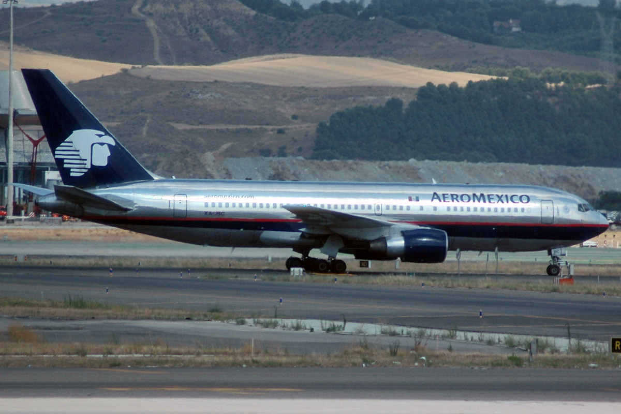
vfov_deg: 3.1
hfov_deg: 4.6
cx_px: 310
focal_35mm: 450
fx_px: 7762
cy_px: 207
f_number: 6
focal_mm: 300
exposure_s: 1/500
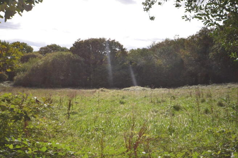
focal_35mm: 30
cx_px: 119
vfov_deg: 43.4
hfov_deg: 62.0
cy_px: 79
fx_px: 198
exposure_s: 1/200
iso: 100
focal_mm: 20
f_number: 6.3
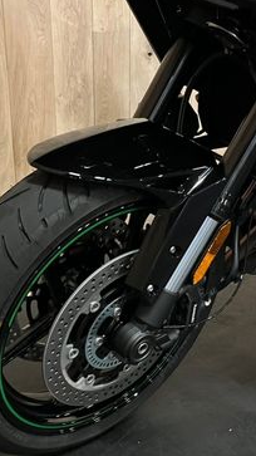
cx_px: 158
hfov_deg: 23.9
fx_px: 604
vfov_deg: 40.9
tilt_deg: -23.6
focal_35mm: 50
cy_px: 296
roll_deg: -1.4
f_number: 1.6
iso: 800
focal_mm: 5.1
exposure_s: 1/25
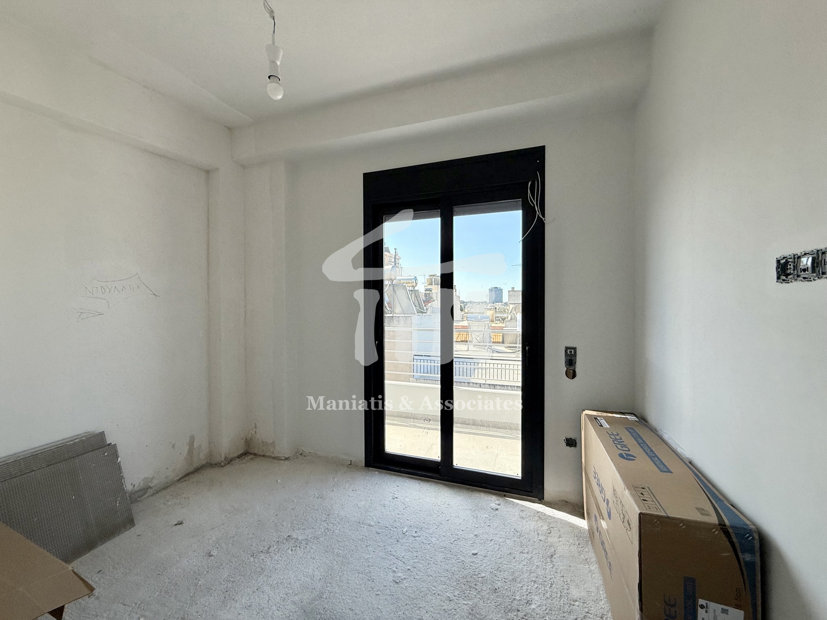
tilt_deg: -0.8
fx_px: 334
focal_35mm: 14
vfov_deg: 85.7
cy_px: 310
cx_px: 414
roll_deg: +0.4
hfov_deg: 102.1
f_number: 2.2
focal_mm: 2.22
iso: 50
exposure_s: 1/482
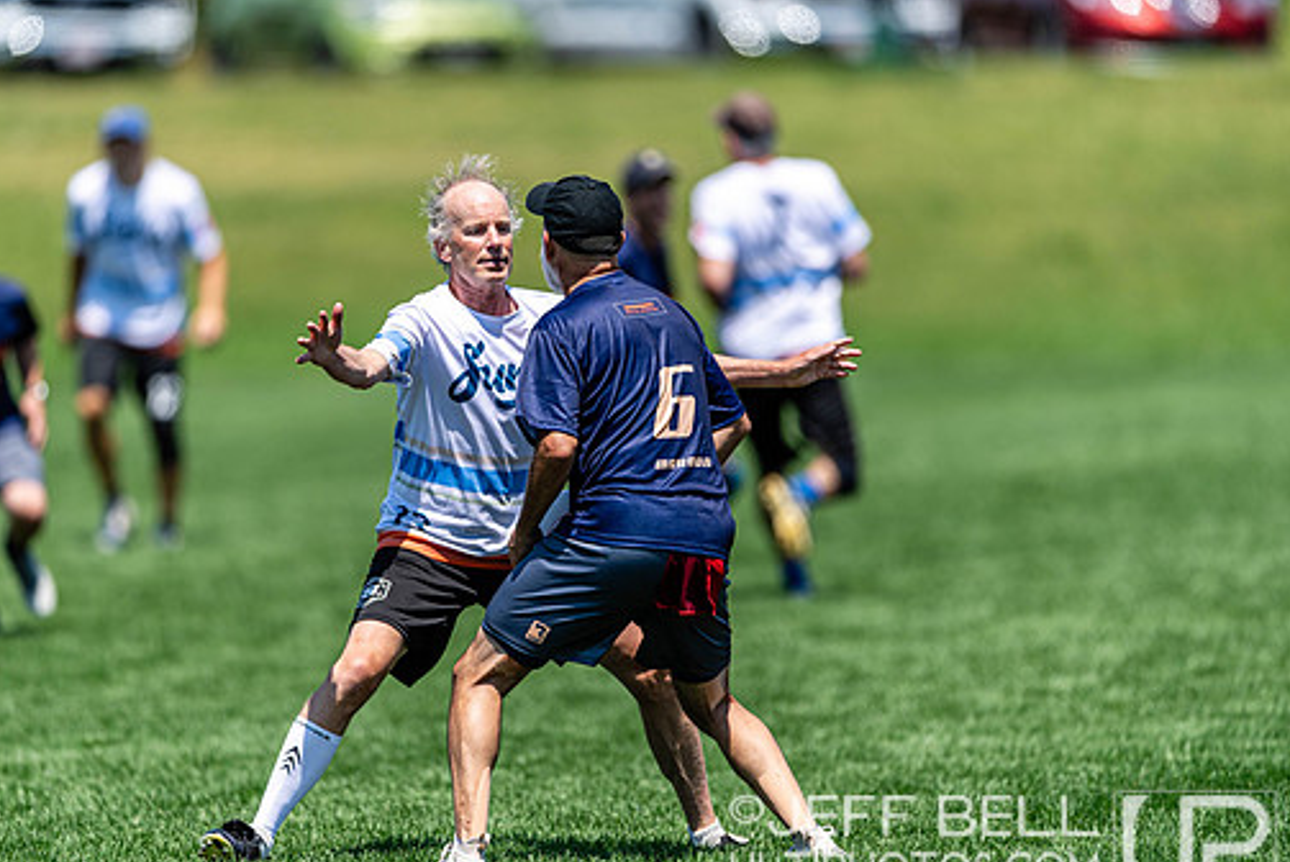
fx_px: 16528
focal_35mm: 461
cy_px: 425
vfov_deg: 3.0
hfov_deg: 4.5
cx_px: 559
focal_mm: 400
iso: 100
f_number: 2.8
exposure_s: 1/2000
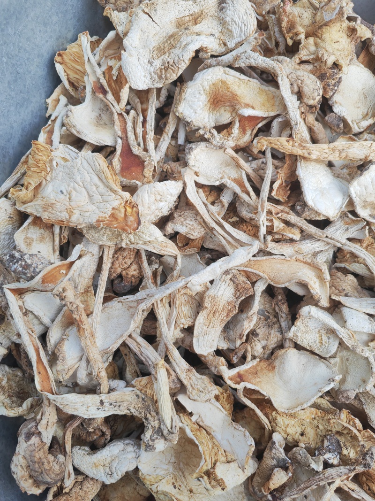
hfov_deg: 51.3
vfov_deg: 65.3
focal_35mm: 27
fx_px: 390
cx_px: 188
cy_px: 250
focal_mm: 5.53
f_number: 1.8
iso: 64
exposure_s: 1/420
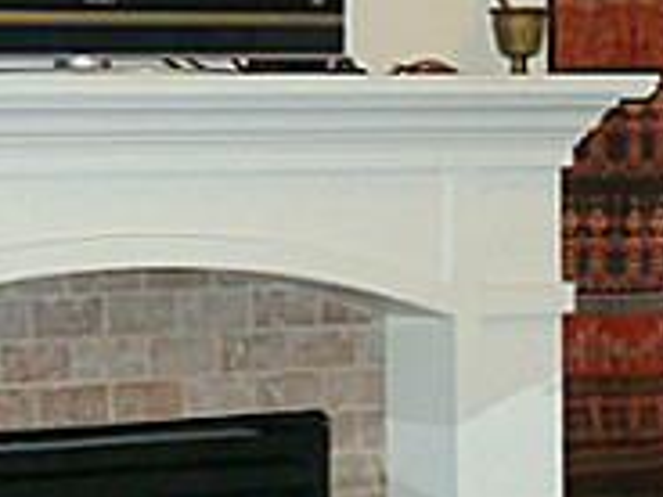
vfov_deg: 7.6
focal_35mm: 195
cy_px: 166
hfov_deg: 9.9
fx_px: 3735
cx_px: 919
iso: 250
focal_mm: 7.4
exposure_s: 1/30
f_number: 2.8
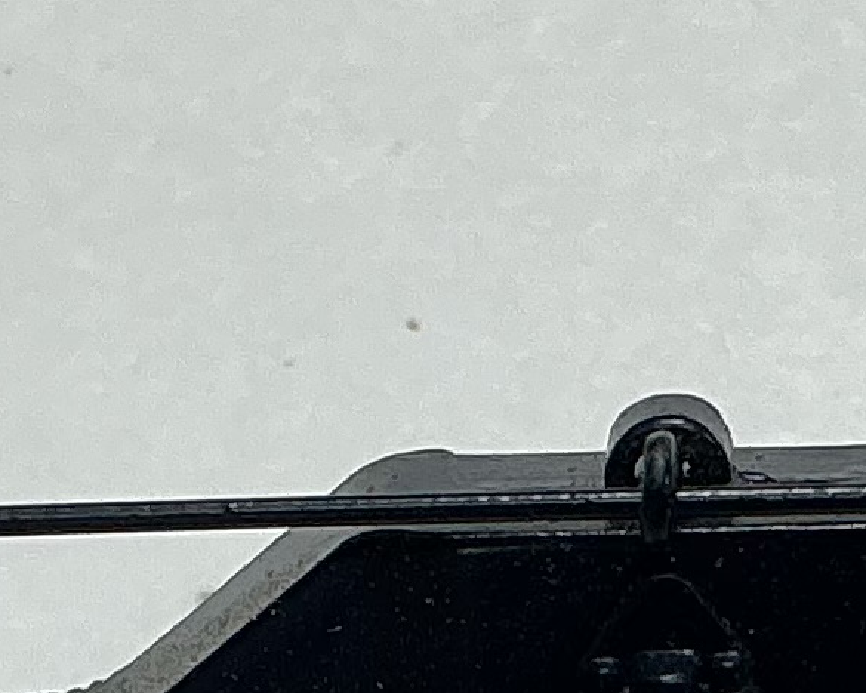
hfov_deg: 9.9
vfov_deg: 7.9
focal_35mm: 195
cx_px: 694
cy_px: 499
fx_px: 4998
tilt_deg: -58.4
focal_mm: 3
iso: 20
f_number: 1.8
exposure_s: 1/202
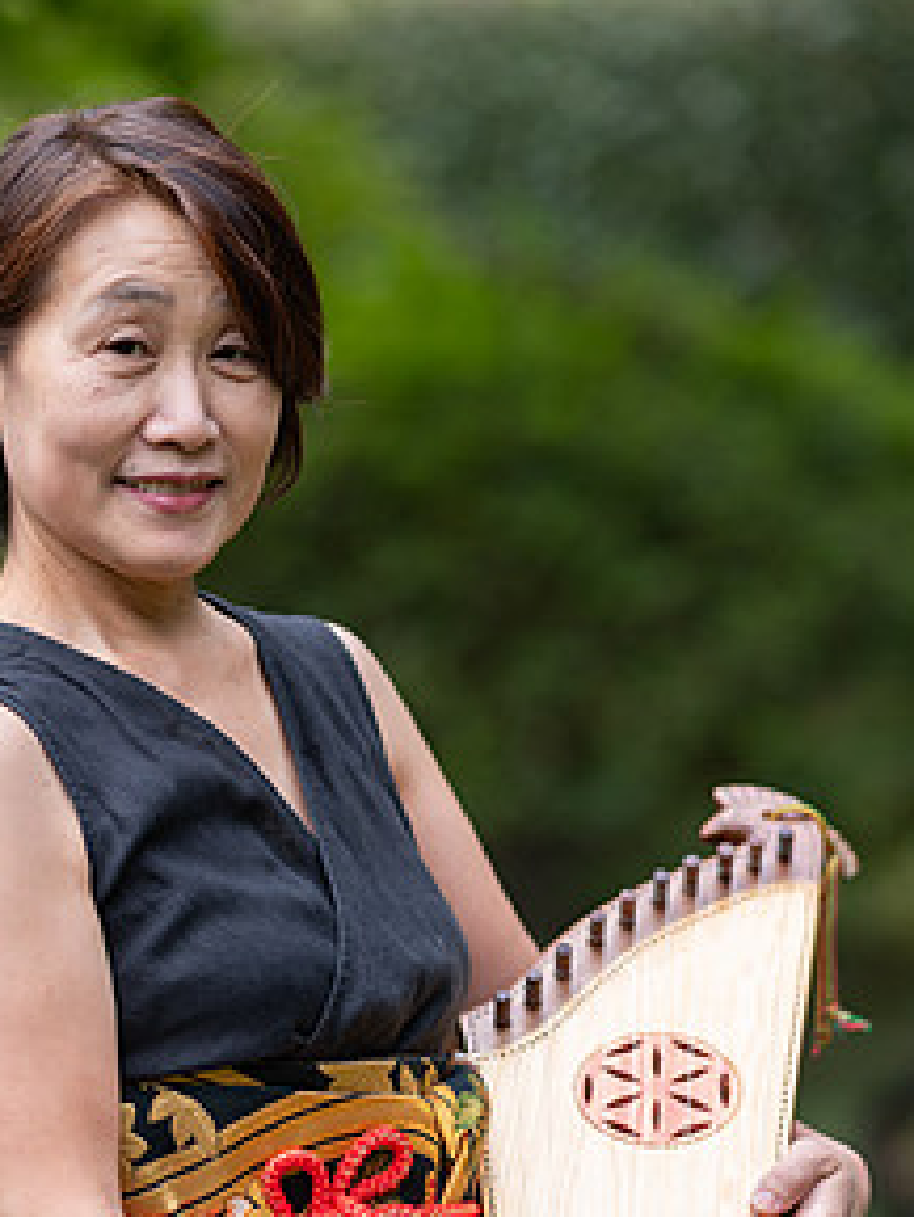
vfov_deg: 12.5
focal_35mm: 157
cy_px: 889
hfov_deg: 9.5
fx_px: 5523
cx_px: 324
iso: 180
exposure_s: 1/250
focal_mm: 105
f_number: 2.2
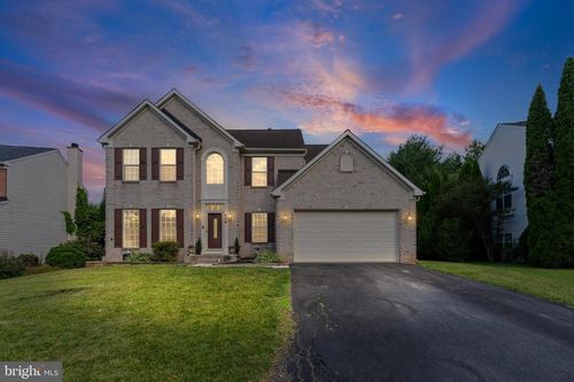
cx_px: 287
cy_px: 191
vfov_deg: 73.7
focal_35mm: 16
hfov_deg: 96.8
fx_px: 255
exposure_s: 1/125
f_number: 9
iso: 250
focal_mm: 16
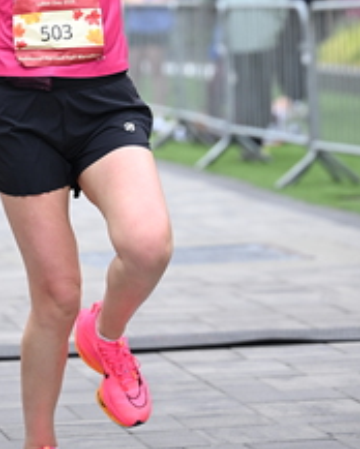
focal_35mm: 233
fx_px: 3099
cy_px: -110
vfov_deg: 8.2
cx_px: 94
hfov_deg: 6.6
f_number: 2.8
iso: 640
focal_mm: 98
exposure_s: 1/2000
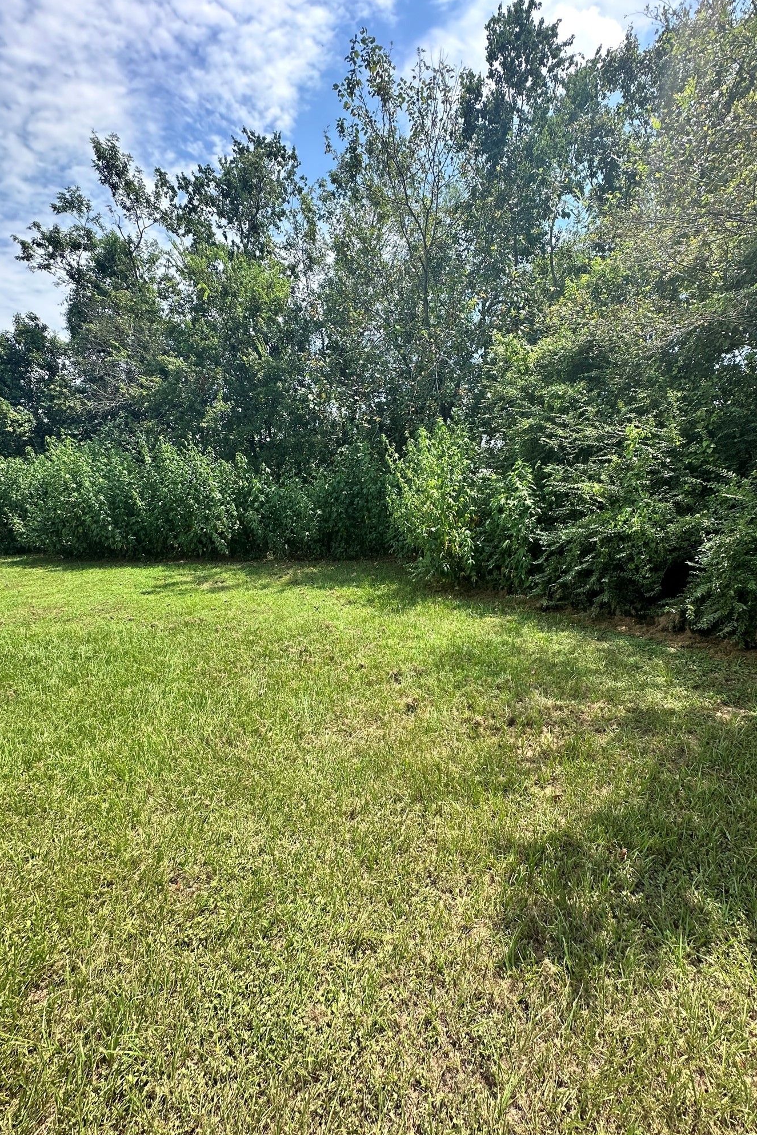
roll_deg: +1.3
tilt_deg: -10.0
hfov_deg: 77.1
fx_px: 473
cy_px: 560
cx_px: 419
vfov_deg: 100.4
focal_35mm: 15
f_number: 2.2
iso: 40
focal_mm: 2.22
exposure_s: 1/537
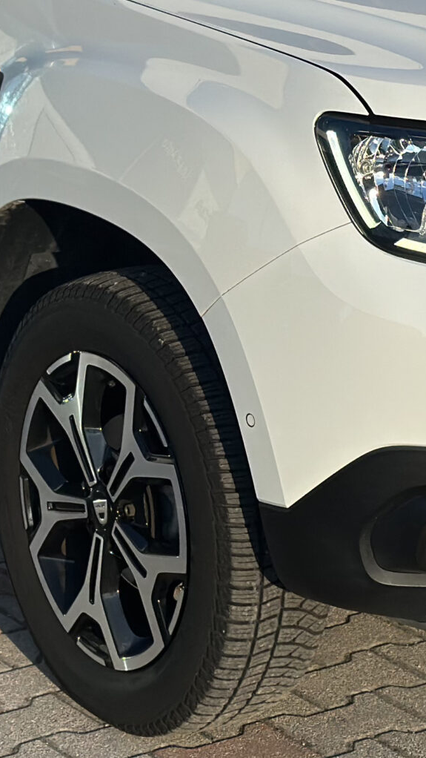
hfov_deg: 9.3
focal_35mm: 131
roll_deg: +0.2
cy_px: 131
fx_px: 2630
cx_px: 276
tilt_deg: -9.1
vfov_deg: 16.2
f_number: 1.78
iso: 100
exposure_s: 1/3731
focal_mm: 6.86
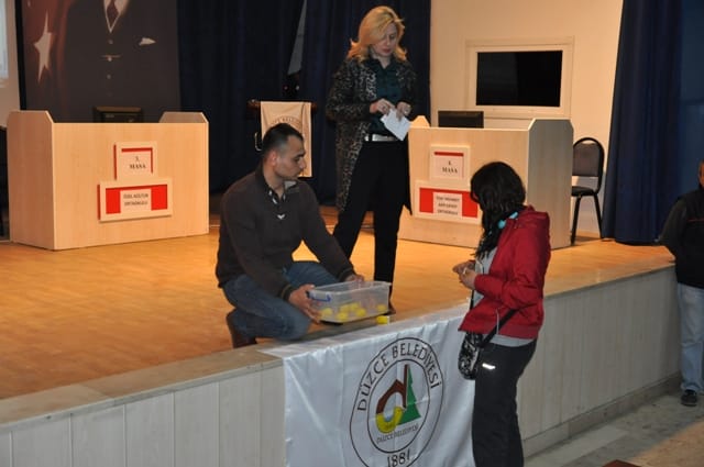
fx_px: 937
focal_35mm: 48
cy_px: 234
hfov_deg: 41.2
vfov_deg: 28.0
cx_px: 352
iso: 800
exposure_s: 1/60
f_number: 4.2
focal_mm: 32
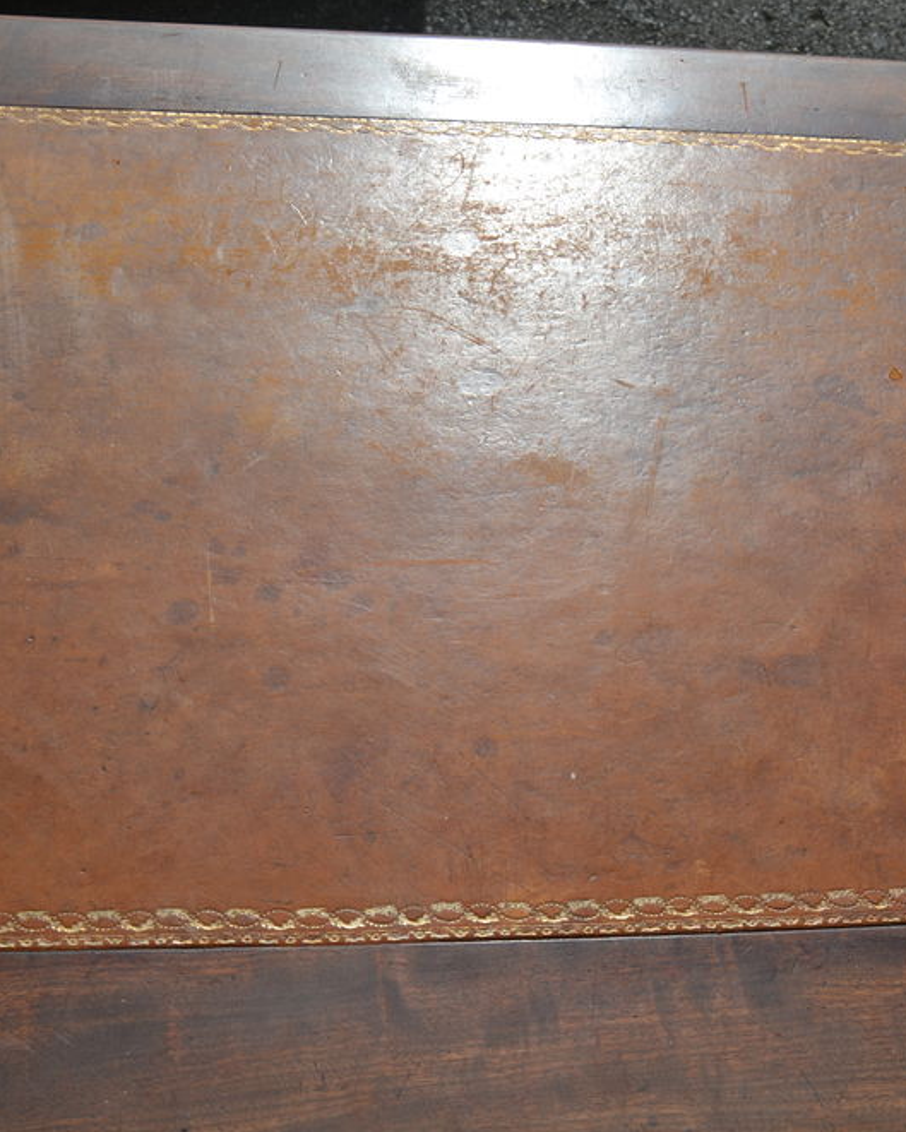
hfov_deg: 32.9
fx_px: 1498
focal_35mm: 45
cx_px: 690
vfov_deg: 41.4
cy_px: 566
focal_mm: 21
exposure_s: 1/320
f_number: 9
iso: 100
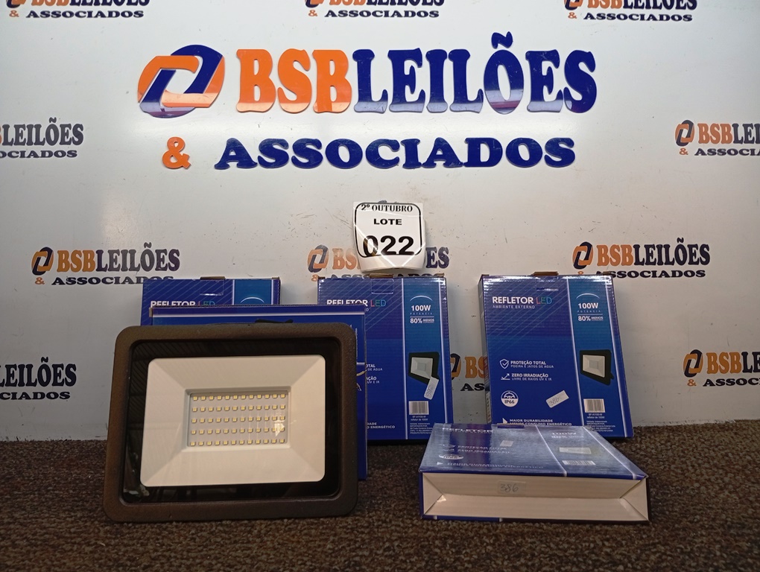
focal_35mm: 27
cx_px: 380
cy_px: 286
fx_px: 594
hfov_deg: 65.2
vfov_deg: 51.5
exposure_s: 1/40
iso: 217
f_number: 1.8
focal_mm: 3.98
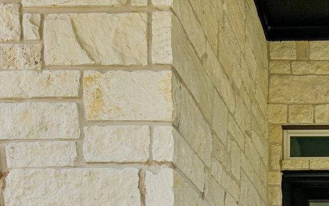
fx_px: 520
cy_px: 343
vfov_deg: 18.6
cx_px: 351
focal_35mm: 58
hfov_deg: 31.6
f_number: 8
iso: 100
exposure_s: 1/400
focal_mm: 16
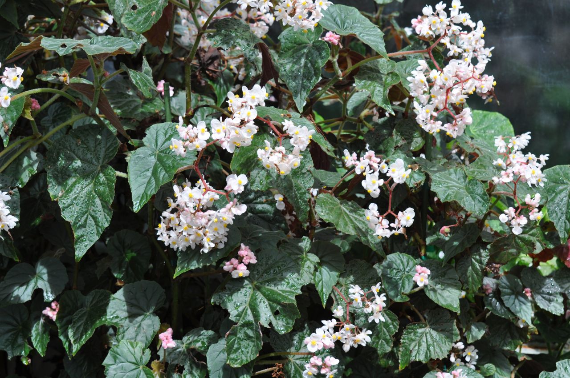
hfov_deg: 19.5
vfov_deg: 13.0
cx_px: 285
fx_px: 1660
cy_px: 189
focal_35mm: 105
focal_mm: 70
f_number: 6.3
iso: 200
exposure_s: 1/160
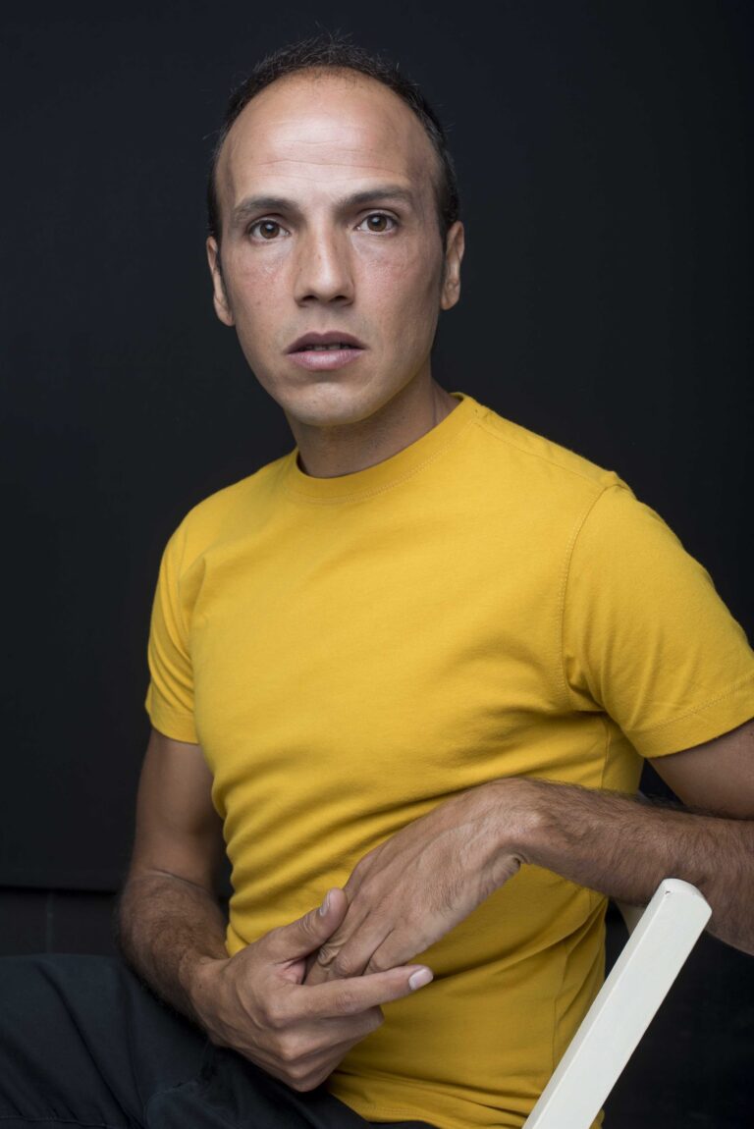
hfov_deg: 27.0
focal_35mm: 50
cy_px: 564
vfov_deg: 39.6
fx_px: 1569
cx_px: 377
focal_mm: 50
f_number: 6.3
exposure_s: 1/160
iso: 100
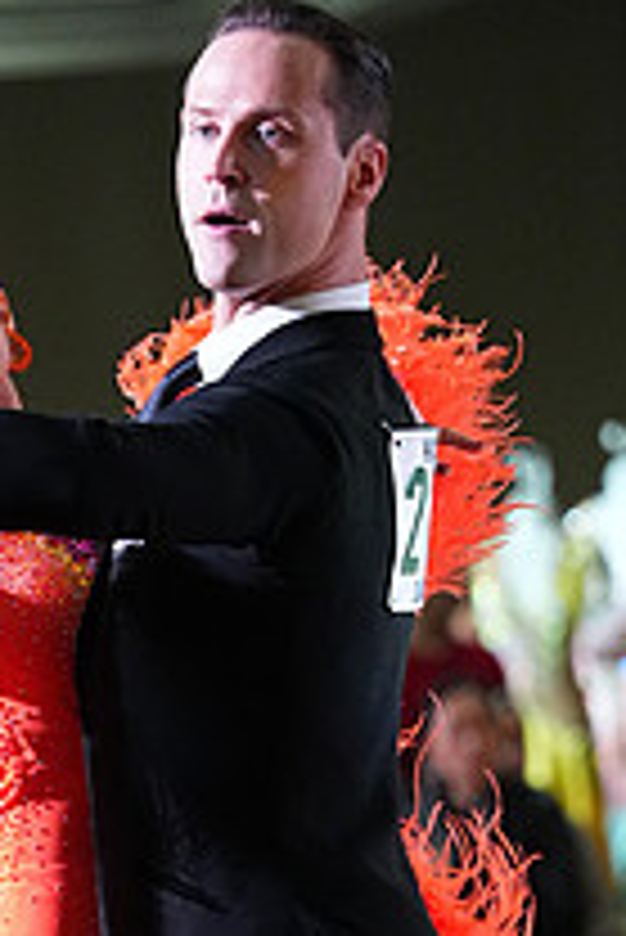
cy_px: 1112
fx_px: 14503
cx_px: 74
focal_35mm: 557
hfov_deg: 2.5
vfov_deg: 3.7
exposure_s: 1/400
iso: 6400
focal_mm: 200
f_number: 4.5
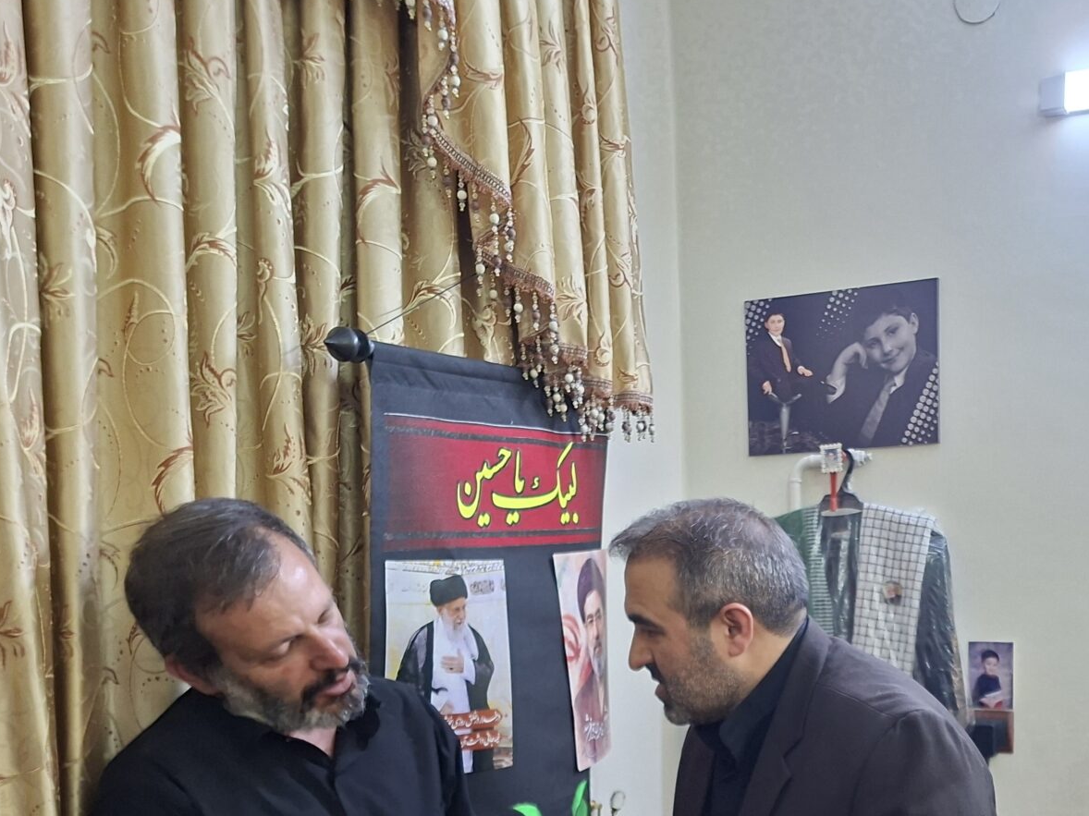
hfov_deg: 44.9
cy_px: 668
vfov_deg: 34.7
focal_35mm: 40
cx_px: 838
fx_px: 1258
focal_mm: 5.54
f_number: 1.8
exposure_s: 1/50
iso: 320
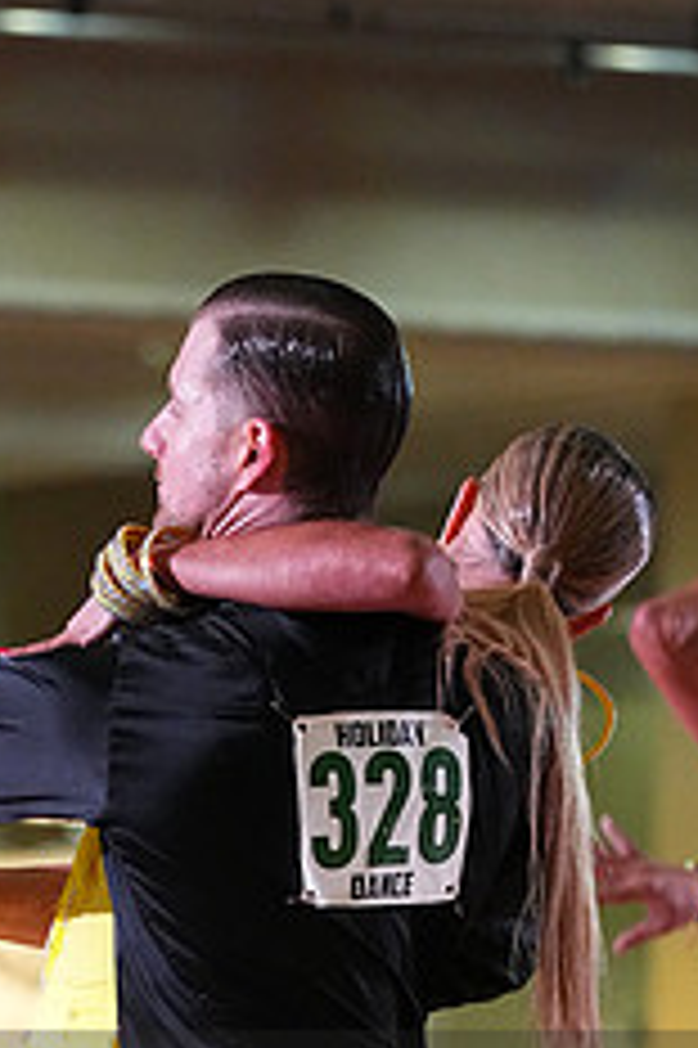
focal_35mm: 466
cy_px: 1183
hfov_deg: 2.9
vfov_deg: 4.4
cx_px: 259
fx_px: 13572
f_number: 5
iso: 8000
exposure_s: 1/400
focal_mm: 187
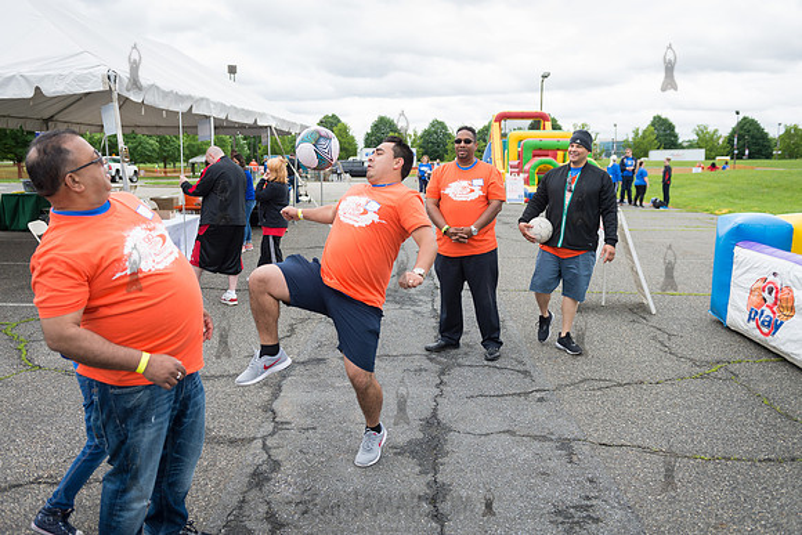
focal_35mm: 32
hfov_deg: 58.7
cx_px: 401
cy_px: 268
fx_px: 713
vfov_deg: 41.1
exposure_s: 1/640
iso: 200
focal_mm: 32
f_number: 3.5
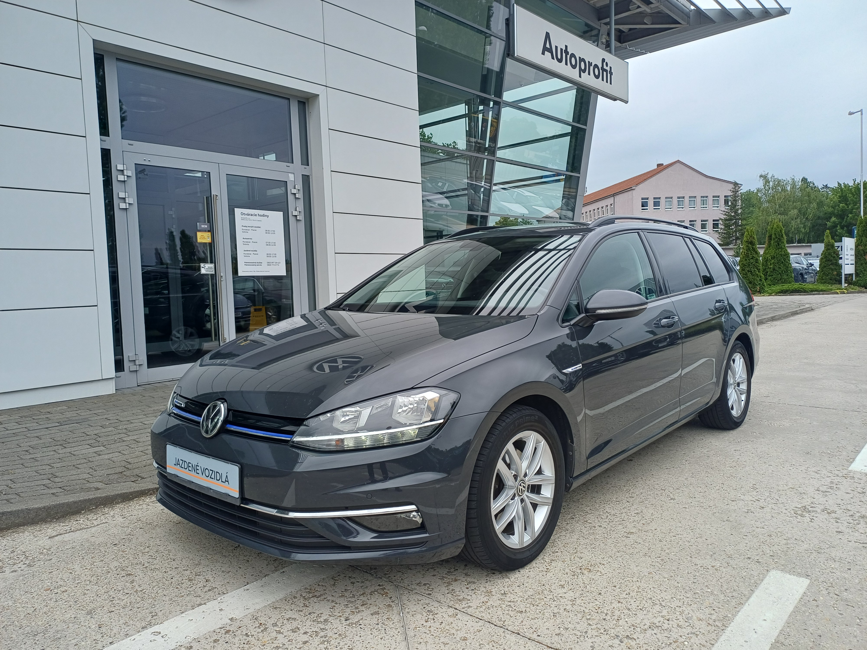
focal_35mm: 25
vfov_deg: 54.9
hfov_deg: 69.4
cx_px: 434
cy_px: 325
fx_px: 626
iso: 50
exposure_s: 1/669
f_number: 1.8
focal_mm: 4.65
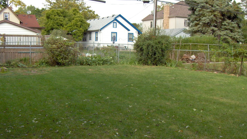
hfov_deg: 47.4
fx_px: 282
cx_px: 123
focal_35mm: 43
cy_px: 66
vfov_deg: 27.7
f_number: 4.8
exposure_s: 1/599
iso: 100
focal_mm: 8
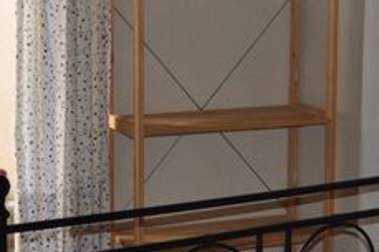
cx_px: 166
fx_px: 1430
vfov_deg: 10.0
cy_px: 77
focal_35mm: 136
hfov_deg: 15.1
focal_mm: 26
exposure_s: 1/200
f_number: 4.2
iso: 360
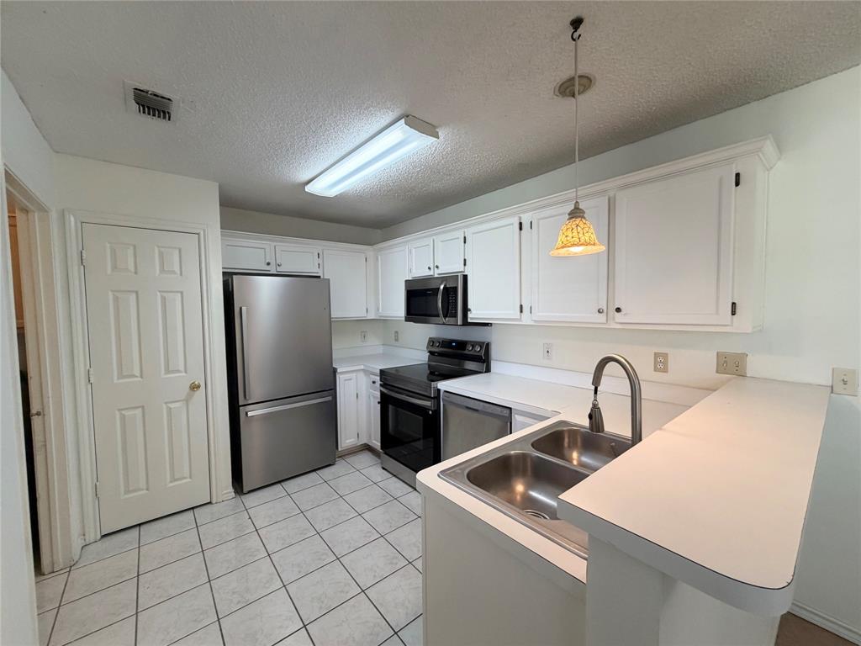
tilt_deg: -4.0
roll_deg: +1.2
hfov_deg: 102.1
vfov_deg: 85.7
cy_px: 323
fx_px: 348
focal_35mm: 14
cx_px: 430
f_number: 2.2
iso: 160
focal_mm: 2.22
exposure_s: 1/120
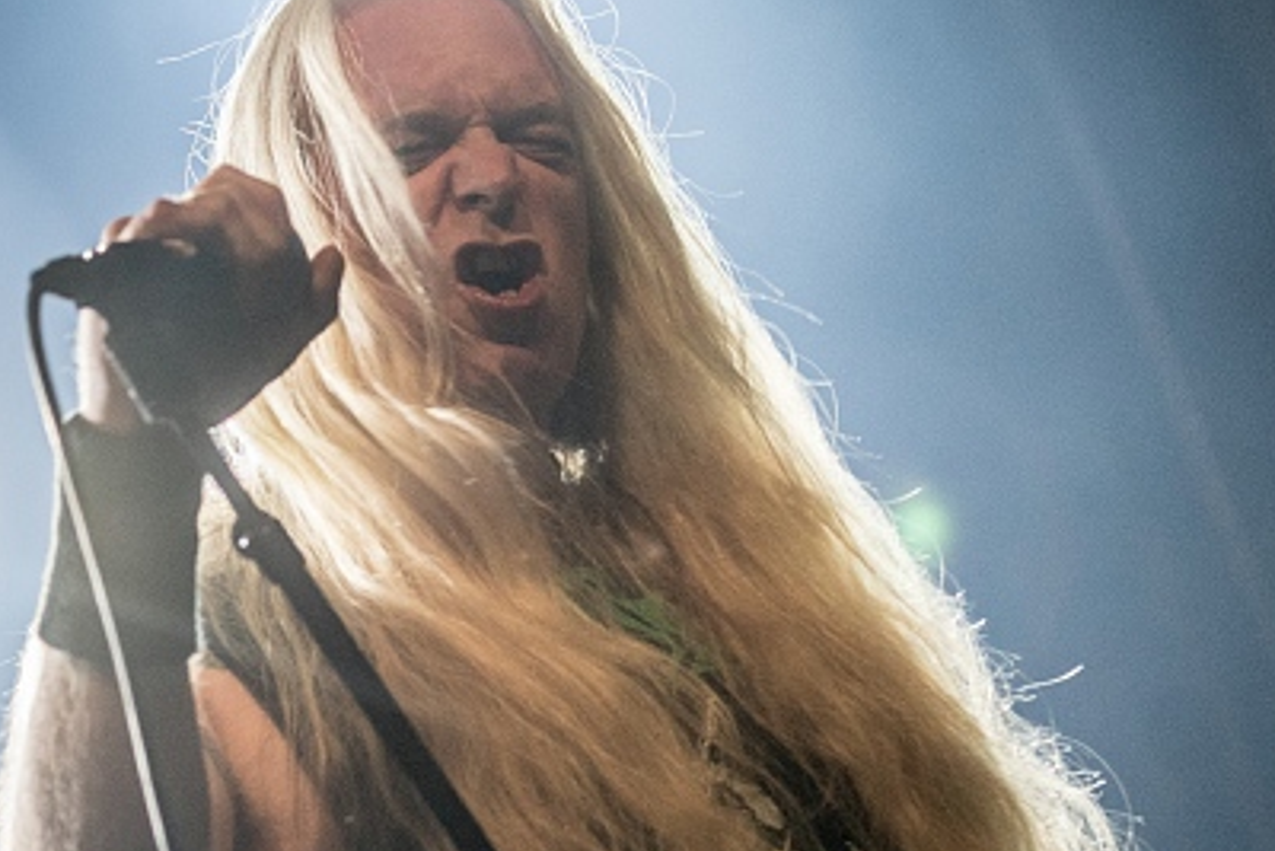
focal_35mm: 189
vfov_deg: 7.3
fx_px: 6696
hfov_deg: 10.9
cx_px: 341
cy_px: 491
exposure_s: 1/100
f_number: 2.8
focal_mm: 70
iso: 1600
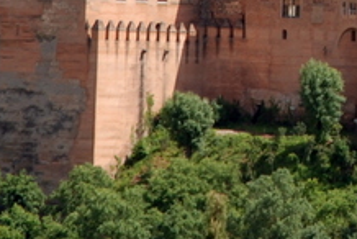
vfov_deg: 3.1
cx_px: 396
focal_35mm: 437
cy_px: -159
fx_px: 4339
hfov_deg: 4.7
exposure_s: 1/500
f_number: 5.6
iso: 180
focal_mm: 62
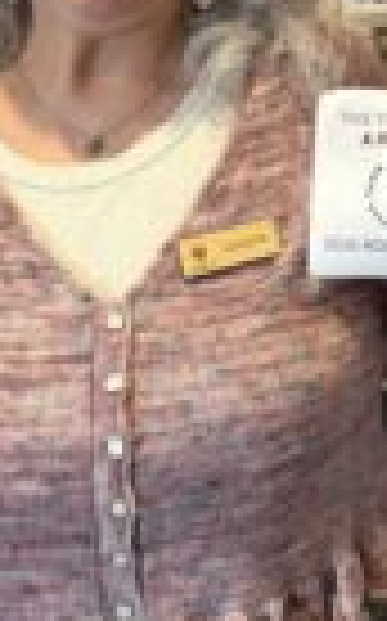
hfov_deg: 17.0
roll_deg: -0.6
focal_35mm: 74
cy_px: -104
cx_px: 423
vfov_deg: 25.3
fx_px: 1251
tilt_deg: -2.5
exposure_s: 1/60
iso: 160
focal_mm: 6.76
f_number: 1.78
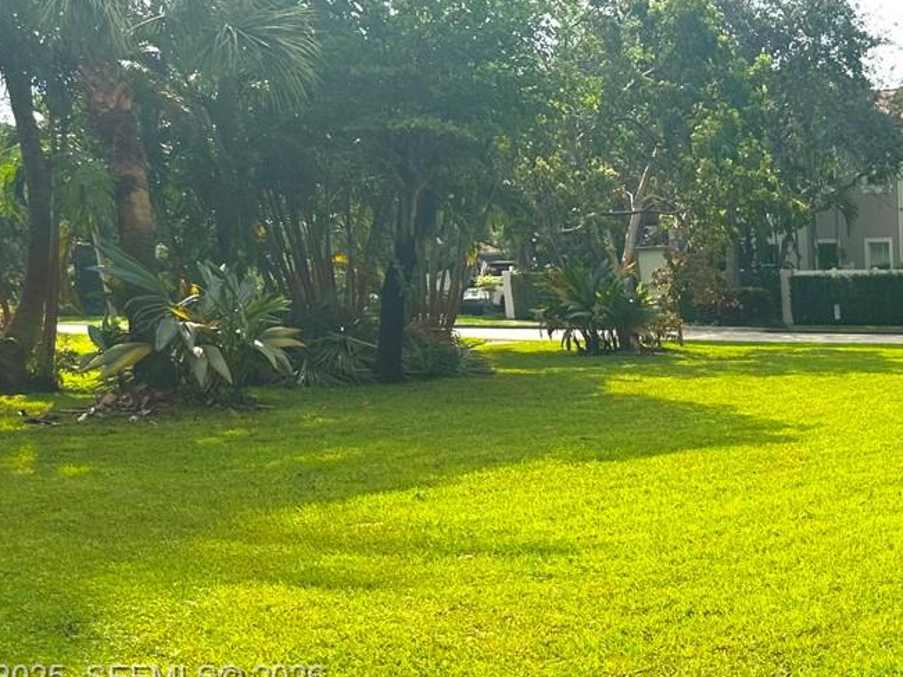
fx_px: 1539
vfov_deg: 23.7
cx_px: 1003
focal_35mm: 59
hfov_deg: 29.4
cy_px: 680
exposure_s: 1/3861
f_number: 1.78
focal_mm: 6.86
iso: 80
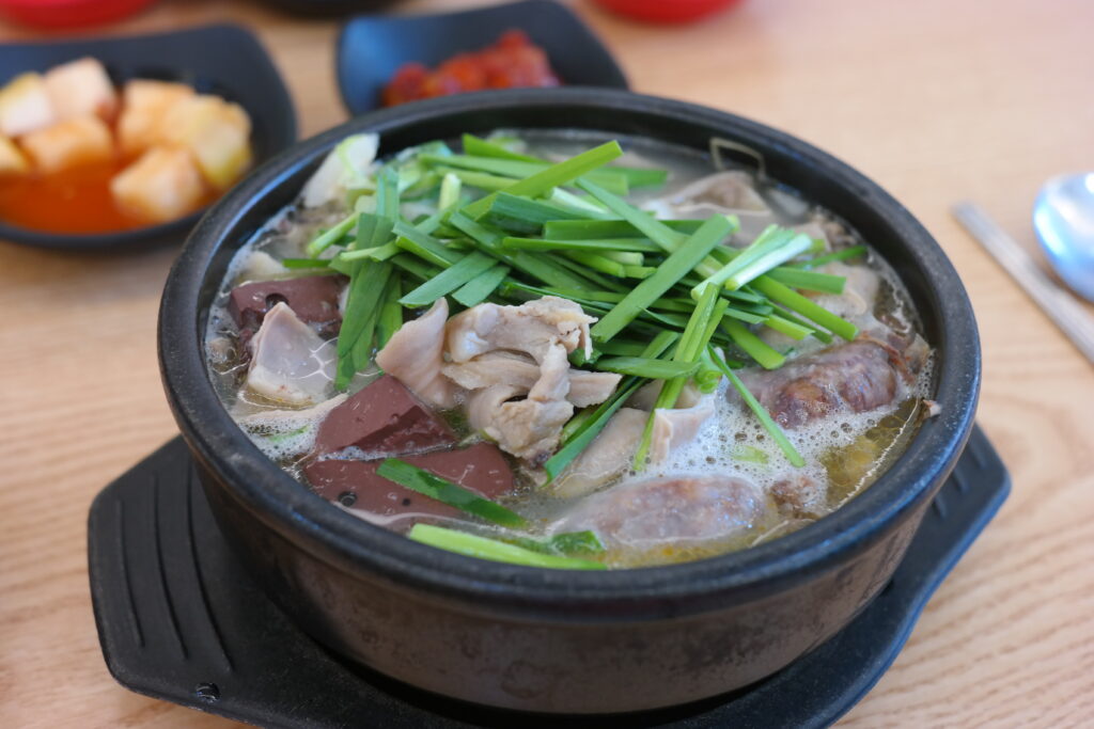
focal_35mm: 46
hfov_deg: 42.7
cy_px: 364
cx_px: 547
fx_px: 1398
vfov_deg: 29.3
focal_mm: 30
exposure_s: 1/50
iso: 800
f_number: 3.5
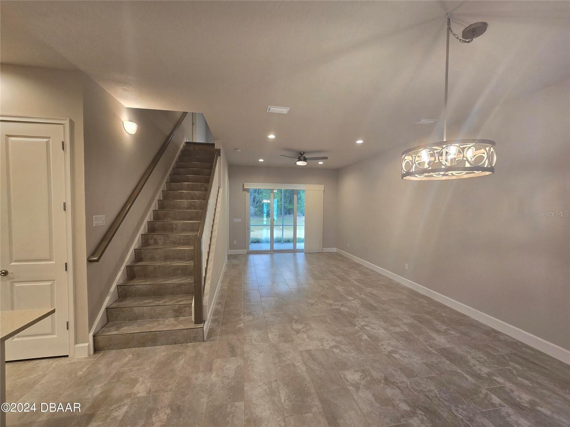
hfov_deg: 106.2
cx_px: 285
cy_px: 214
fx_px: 214
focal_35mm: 13
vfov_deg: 89.9
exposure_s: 1/60
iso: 160
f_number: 2.2
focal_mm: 2.2
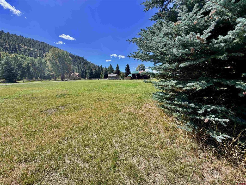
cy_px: 92
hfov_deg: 102.1
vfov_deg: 85.7
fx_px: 99
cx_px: 123
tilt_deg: -7.9
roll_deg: +0.8
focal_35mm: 14
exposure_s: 1/770
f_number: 2.2
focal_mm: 2.22
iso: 40
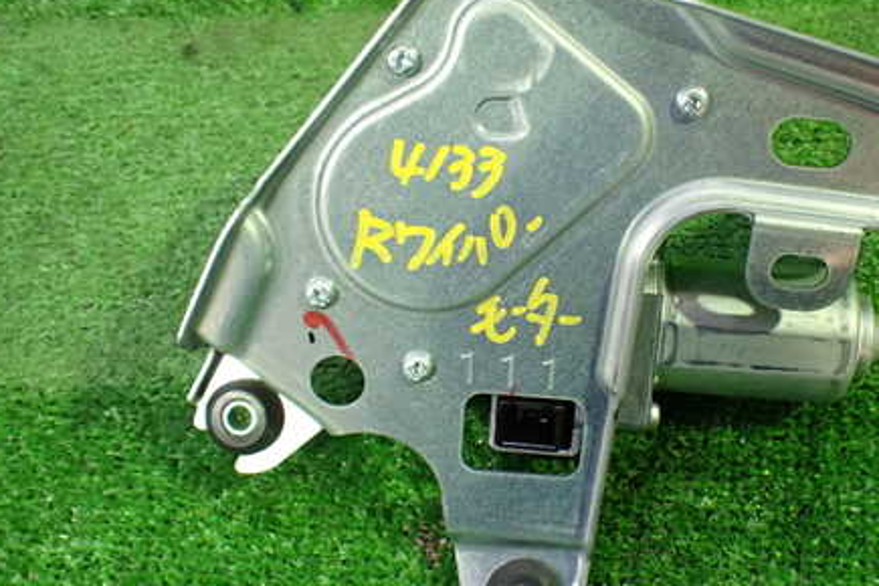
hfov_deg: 44.8
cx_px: 580
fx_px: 1050
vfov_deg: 31.2
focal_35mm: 43
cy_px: 297
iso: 800
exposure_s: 1/60
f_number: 2.3
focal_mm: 5.4
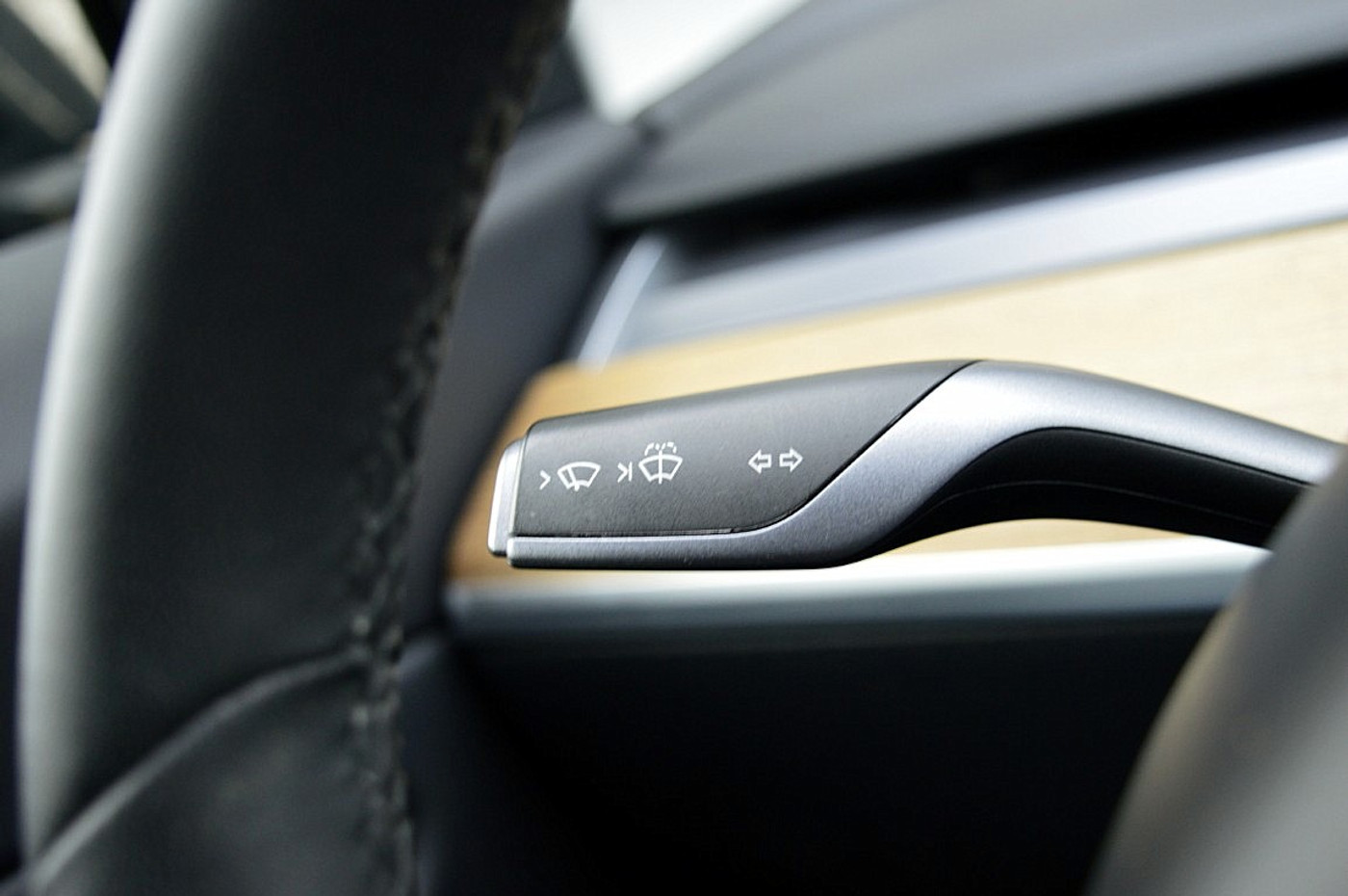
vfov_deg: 23.7
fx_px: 2132
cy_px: 448
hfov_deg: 35.1
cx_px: 674
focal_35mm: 57
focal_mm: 38
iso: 800
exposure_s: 1/40
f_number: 4.8
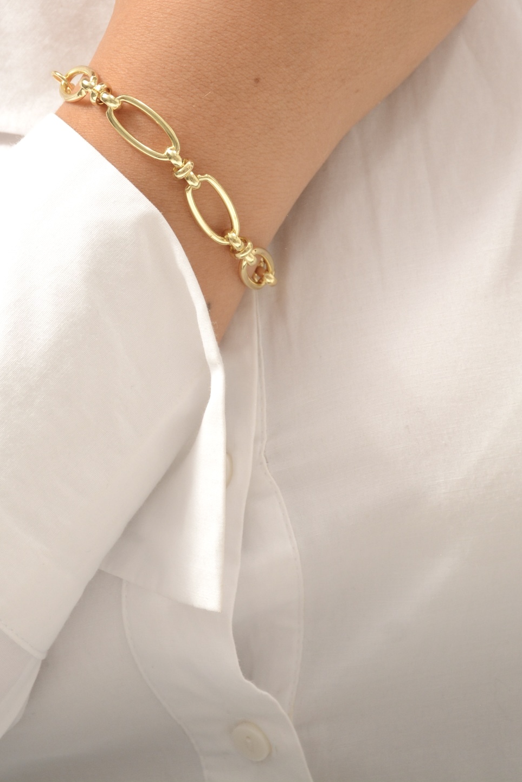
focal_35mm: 134
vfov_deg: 15.2
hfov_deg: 10.2
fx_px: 2914
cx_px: 208
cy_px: 159
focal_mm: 56
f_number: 8
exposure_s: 1/1000
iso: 500
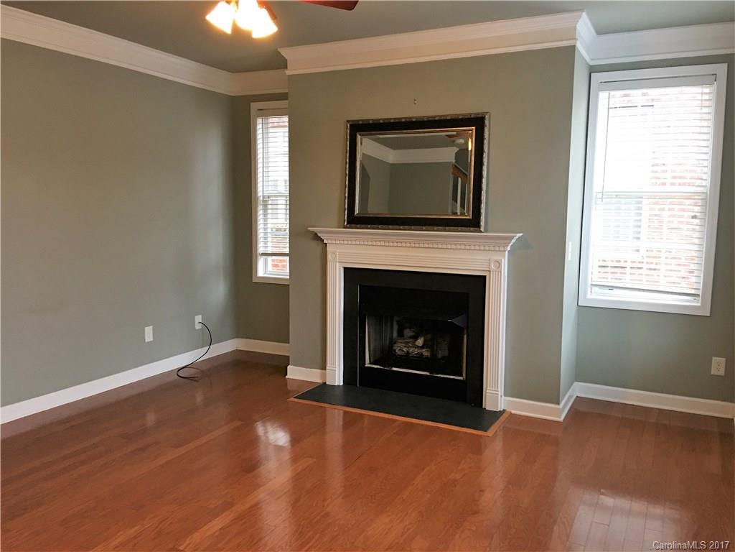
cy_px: 276
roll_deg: +0.2
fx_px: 616
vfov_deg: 48.2
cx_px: 368
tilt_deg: -4.7
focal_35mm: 29
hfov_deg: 61.7
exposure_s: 1/15
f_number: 2.2
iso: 80
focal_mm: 4.15
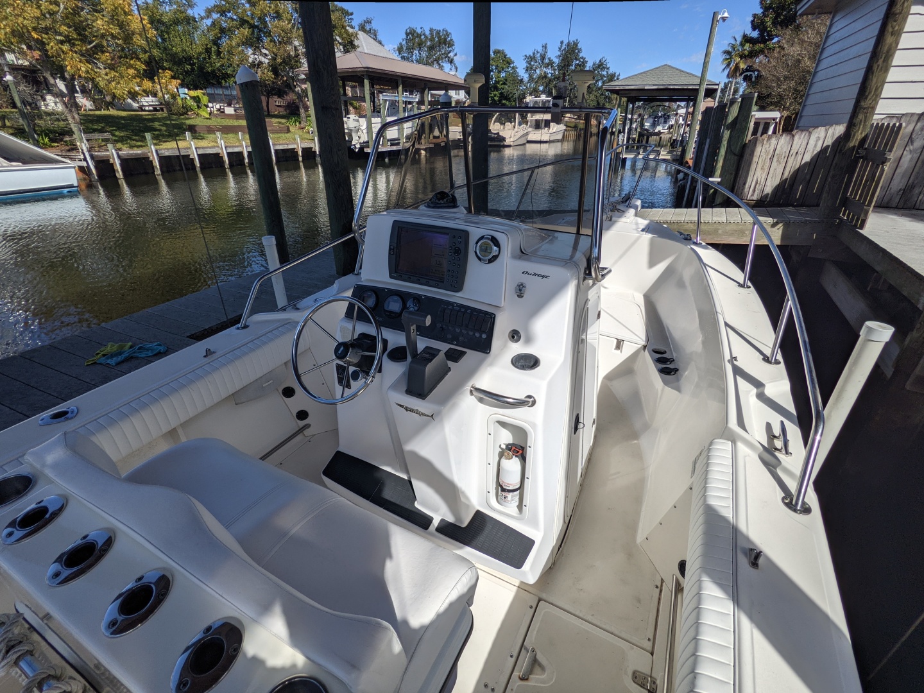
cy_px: 346
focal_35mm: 16
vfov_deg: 78.1
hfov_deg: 94.5
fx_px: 427
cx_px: 462
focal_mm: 2.22
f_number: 2.2
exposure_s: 1/2049
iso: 39
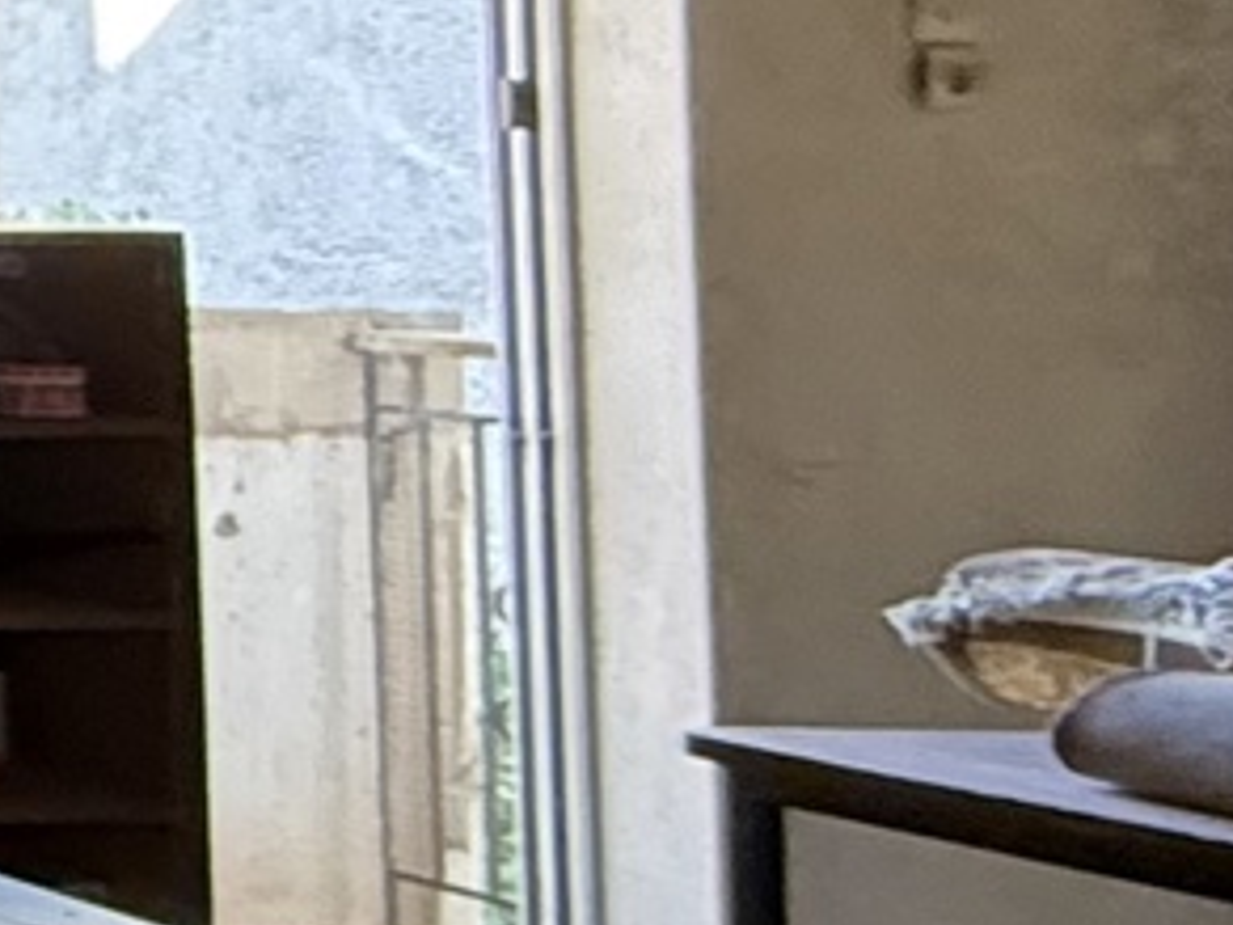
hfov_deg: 11.3
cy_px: 17
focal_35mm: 92
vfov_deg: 15.8
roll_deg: -1.7
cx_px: -2529
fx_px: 3277
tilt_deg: +1.7
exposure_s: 1/78
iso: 400
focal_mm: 2.22
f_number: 2.2
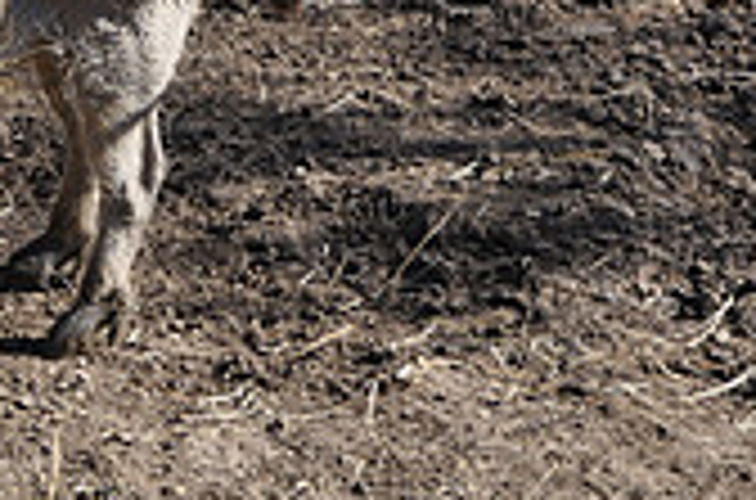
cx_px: -414
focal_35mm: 270
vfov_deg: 5.0
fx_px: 5654
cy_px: 16
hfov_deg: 7.5
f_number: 5.6
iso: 220
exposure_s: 1/125
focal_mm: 52
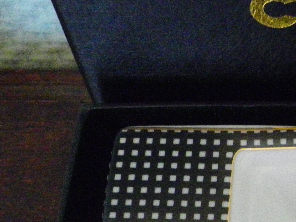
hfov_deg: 23.1
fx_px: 641
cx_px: 384
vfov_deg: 18.8
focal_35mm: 75
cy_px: 247
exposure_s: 1/30
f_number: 2.6
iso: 800
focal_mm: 4.9
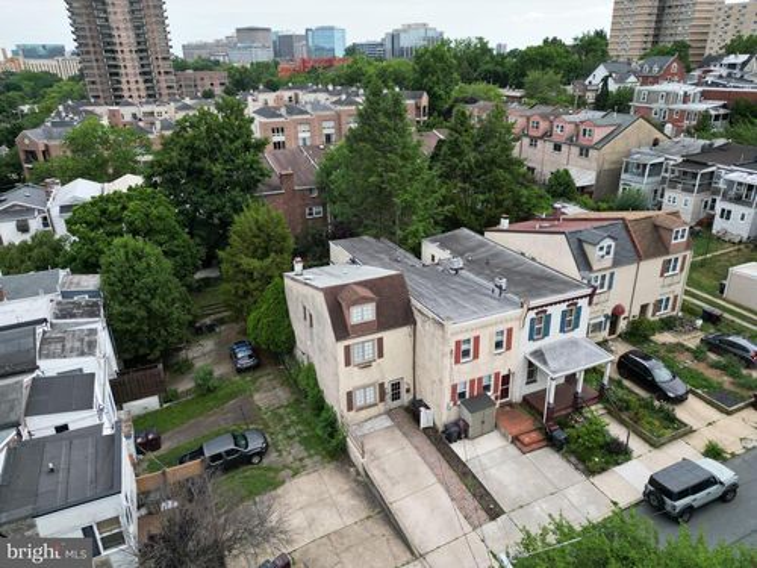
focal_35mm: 24
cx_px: 378
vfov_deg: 56.8
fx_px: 525
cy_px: 284
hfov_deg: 71.6
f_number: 1.7
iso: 150
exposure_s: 1/2000
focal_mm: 6.72
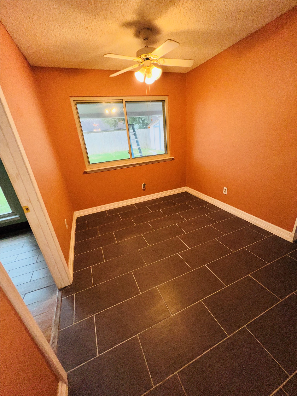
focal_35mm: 13
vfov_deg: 106.2
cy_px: 198
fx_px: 149
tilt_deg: -15.6
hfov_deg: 89.9
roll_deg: +4.5
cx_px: 148
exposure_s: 1/122
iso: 32
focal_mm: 1.57
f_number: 1.8
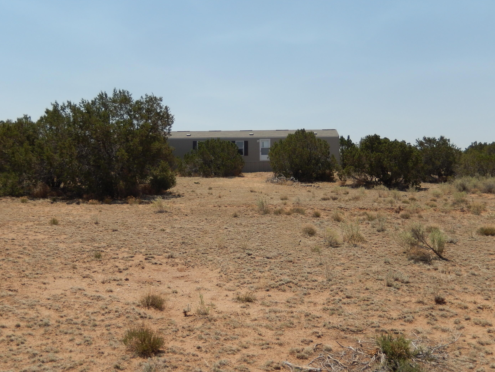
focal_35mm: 39
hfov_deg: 47.8
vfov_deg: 36.8
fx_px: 558
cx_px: 236
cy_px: 175
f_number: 8
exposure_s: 1/400
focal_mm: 6.5
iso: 125
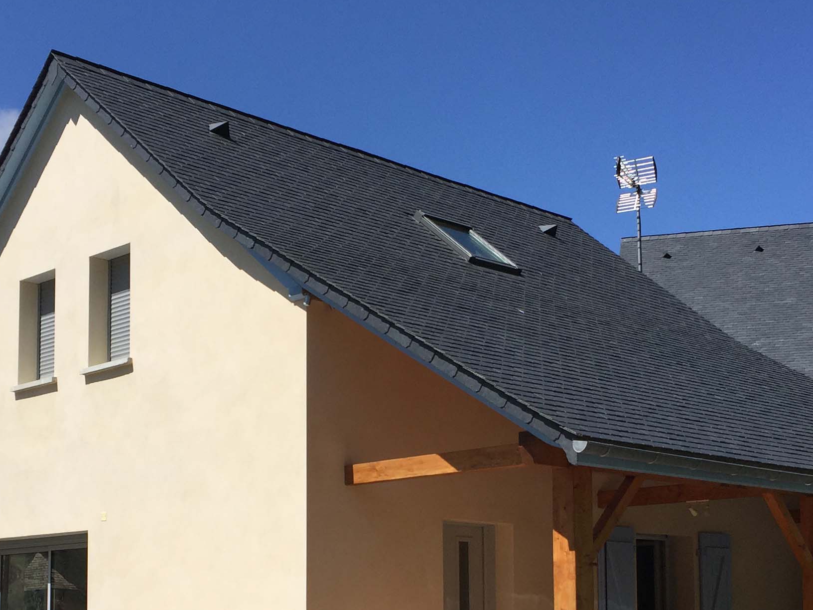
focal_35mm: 58
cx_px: 407
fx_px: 1362
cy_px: 517
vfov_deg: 24.7
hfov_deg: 33.2
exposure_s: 1/3300
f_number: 2.2
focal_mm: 4.15
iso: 32
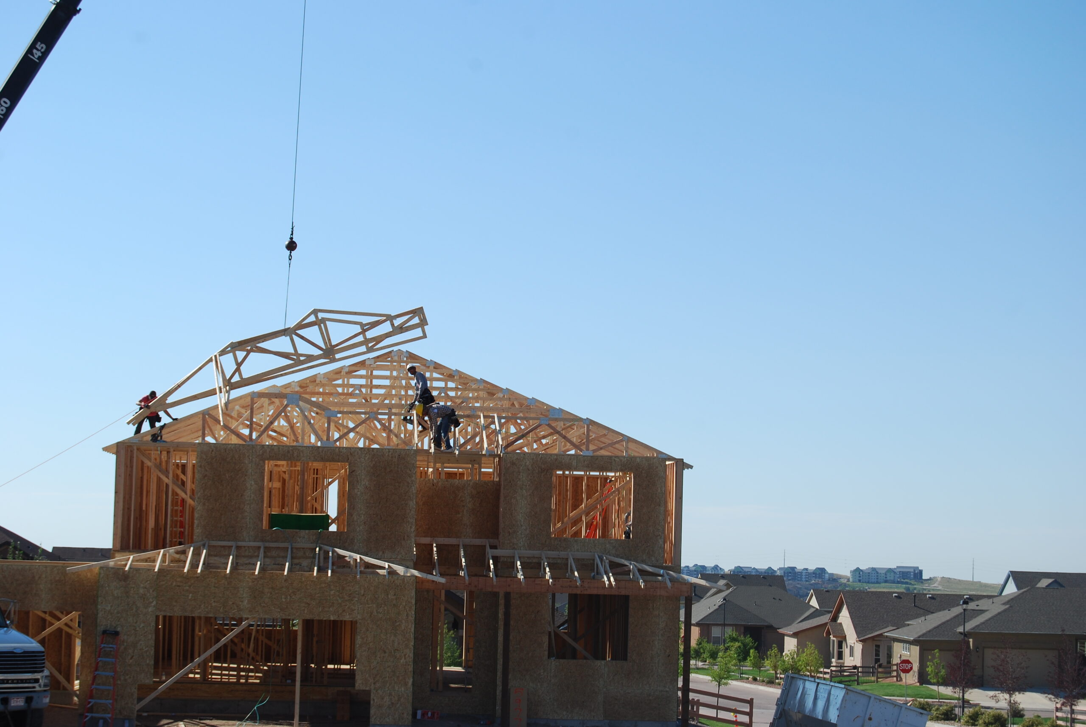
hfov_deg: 24.6
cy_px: 364
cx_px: 543
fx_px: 2492
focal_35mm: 82
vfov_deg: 16.6
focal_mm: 55
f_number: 10
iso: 110
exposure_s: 1/250
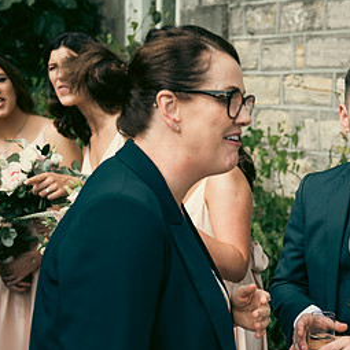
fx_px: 972
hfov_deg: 19.6
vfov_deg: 20.3
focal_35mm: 85
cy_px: 238
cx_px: 377
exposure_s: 1/1000
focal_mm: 44
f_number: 3.5
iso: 125
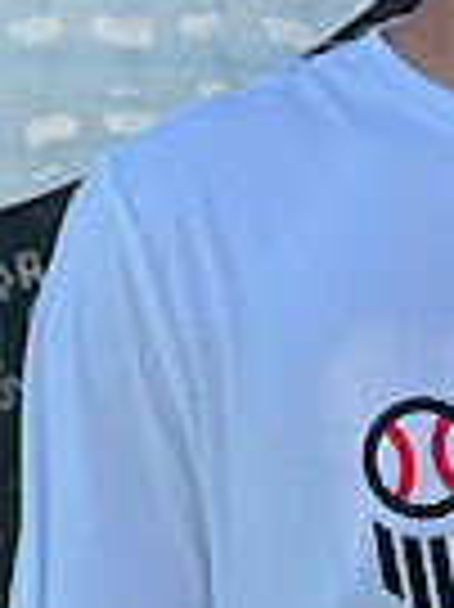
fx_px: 1506
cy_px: 162
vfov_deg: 22.6
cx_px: 598
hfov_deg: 16.2
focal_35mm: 86
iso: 16
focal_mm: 3
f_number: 1.8
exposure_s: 1/719
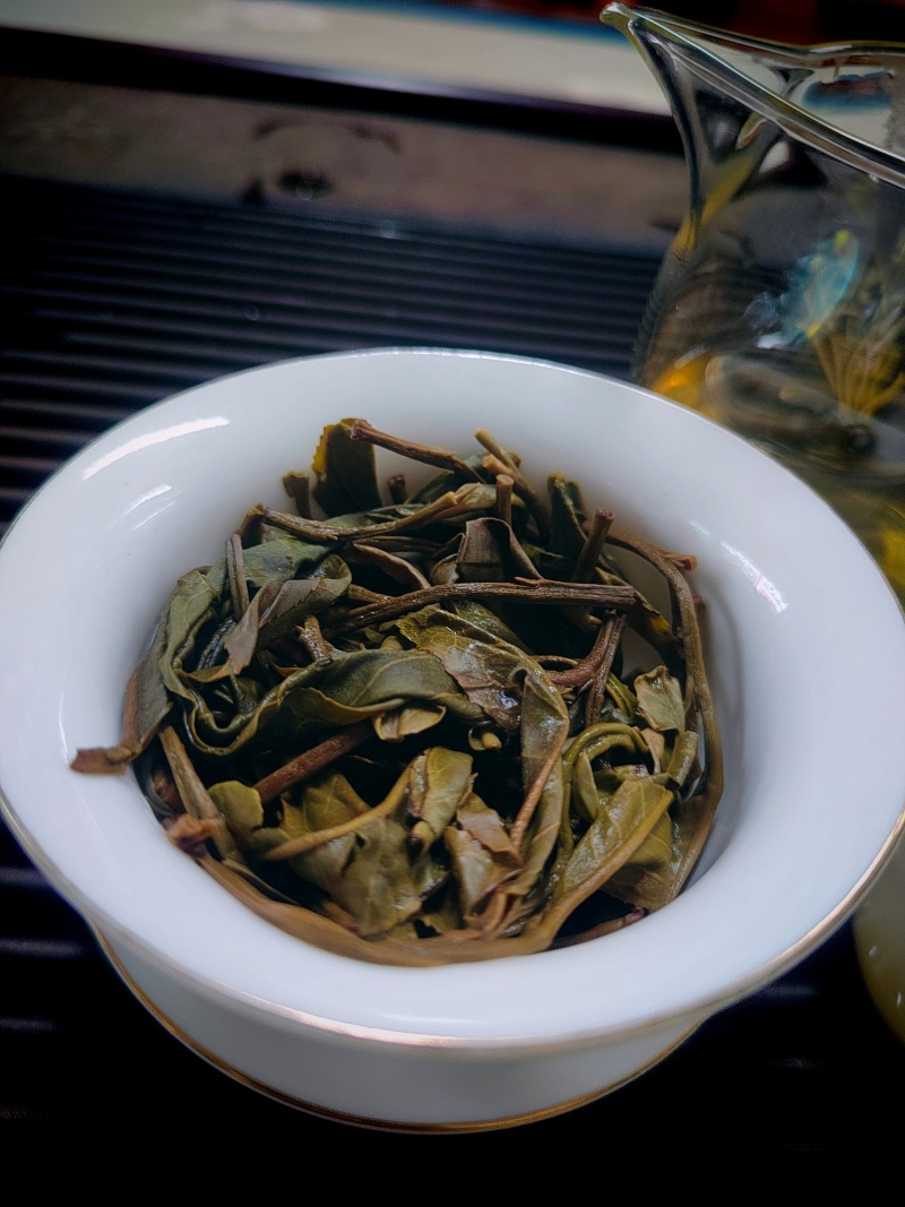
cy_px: 604
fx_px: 802
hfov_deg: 58.9
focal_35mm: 23
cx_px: 452
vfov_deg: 73.9
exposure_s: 1/50
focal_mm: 5.52
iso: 1088
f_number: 1.9
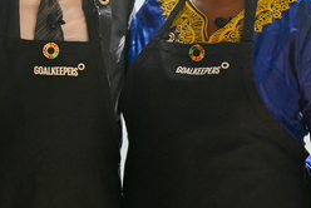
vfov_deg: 15.3
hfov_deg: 22.1
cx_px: -28
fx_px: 752
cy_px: -21
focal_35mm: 87
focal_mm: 24
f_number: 10
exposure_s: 1/400
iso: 1250
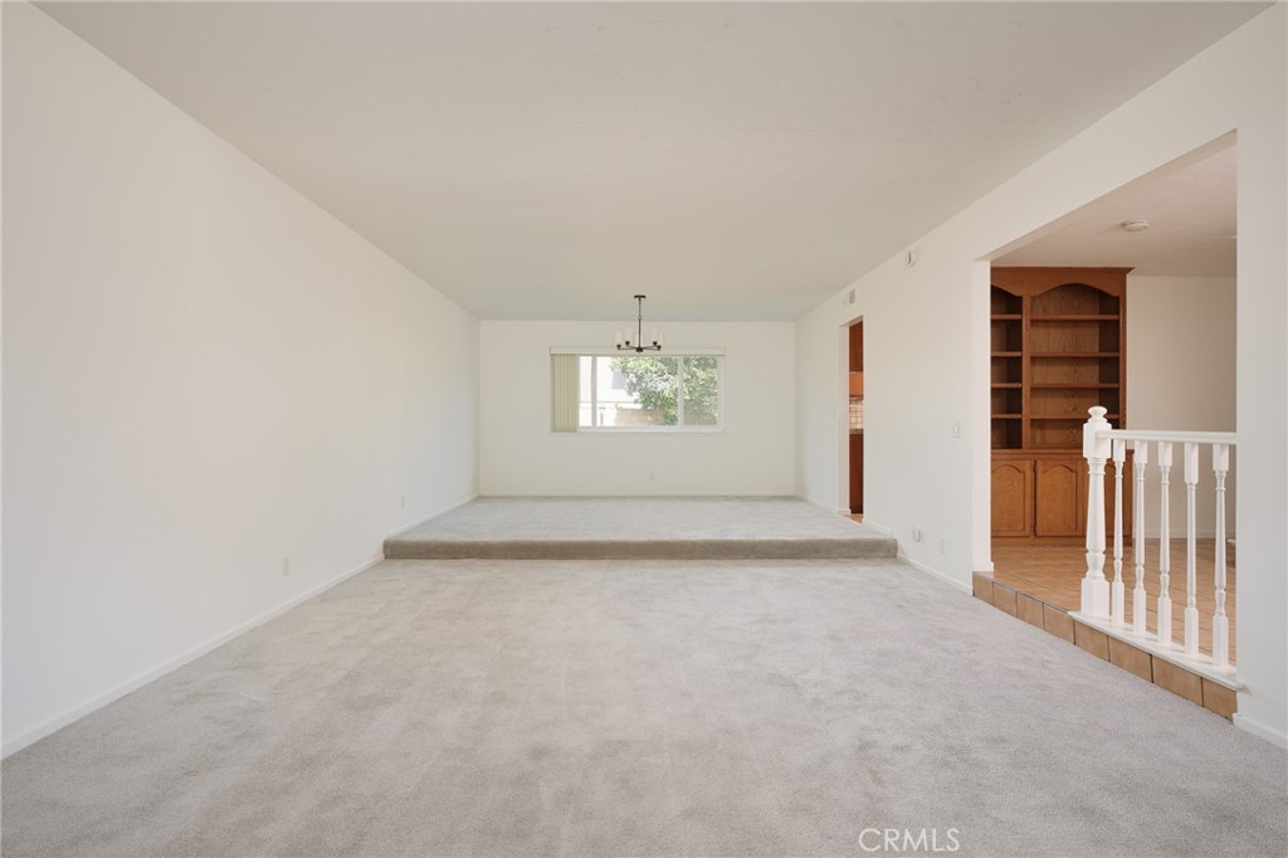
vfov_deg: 64.5
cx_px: 644
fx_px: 680
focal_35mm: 19
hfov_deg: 86.9
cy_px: 429
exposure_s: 1/100
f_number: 8
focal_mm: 19
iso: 400
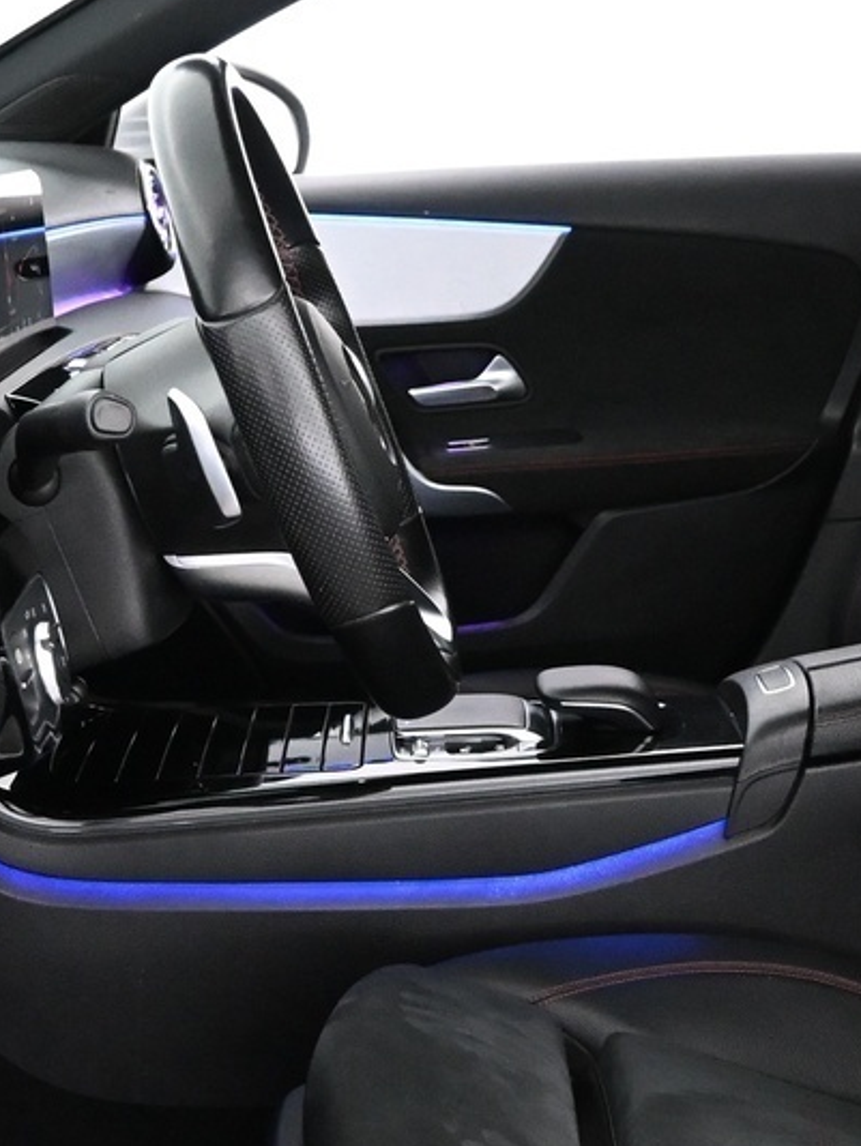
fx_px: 2320
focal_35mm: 70
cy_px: 633
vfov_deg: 27.7
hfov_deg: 21.0
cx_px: 496
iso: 4000
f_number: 4
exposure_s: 1/50
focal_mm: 16
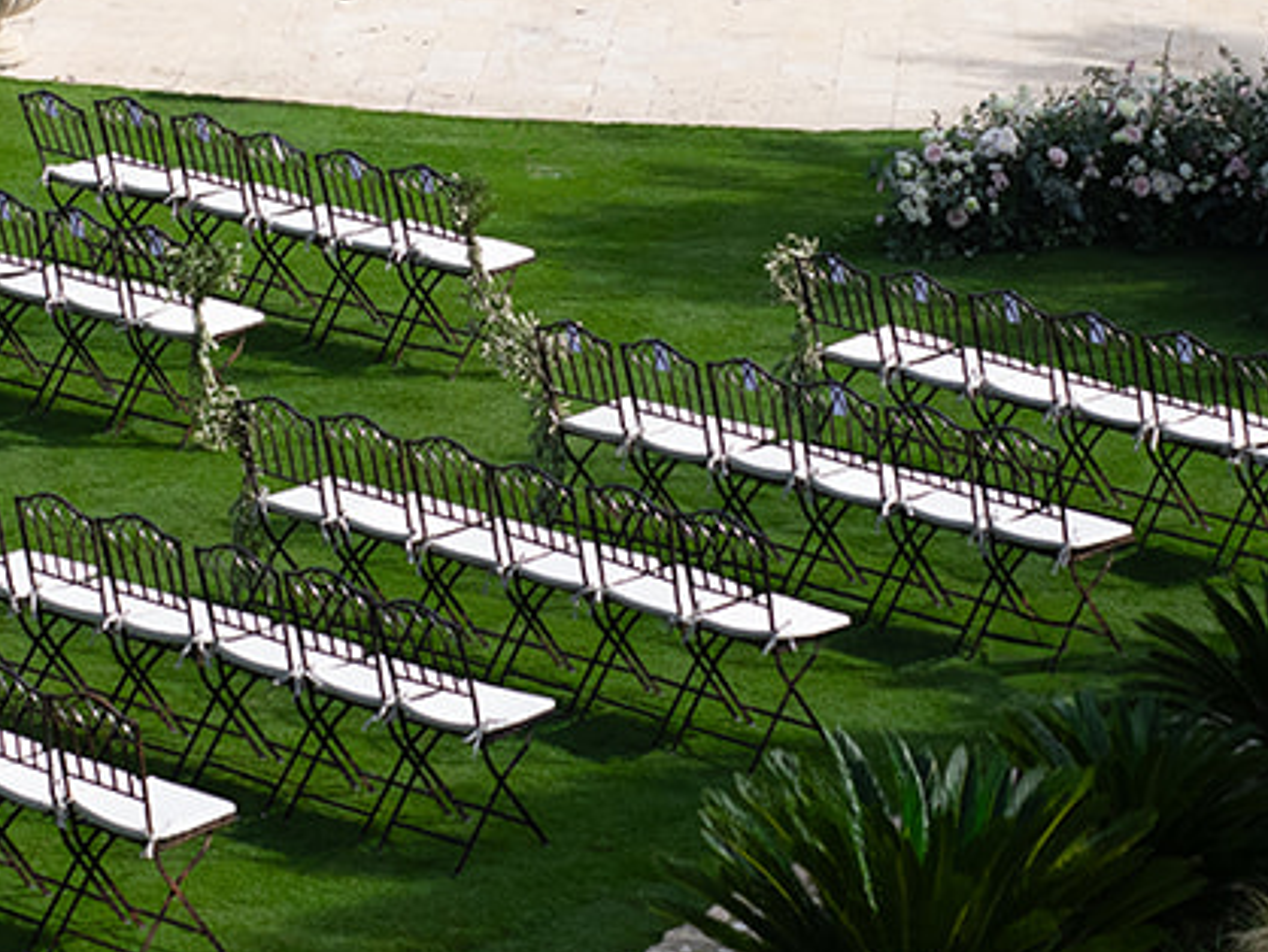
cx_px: 625
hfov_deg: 10.7
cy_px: -150
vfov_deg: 8.0
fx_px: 6744
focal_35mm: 184
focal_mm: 50
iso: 400
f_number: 3.5
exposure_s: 1/8000
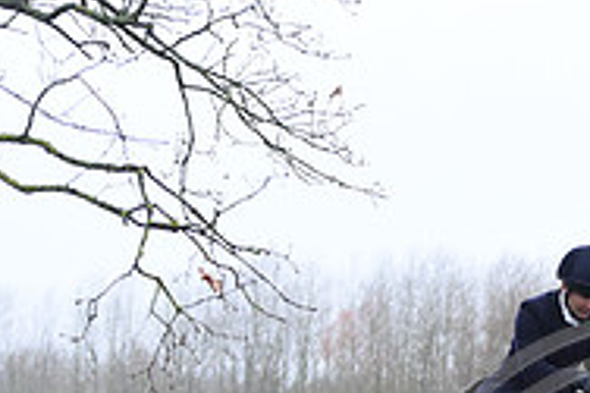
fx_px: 3537
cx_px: 653
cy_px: 585
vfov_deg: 6.3
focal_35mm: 216
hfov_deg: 9.4
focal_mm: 70
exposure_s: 1/1250
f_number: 3.2
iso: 2500
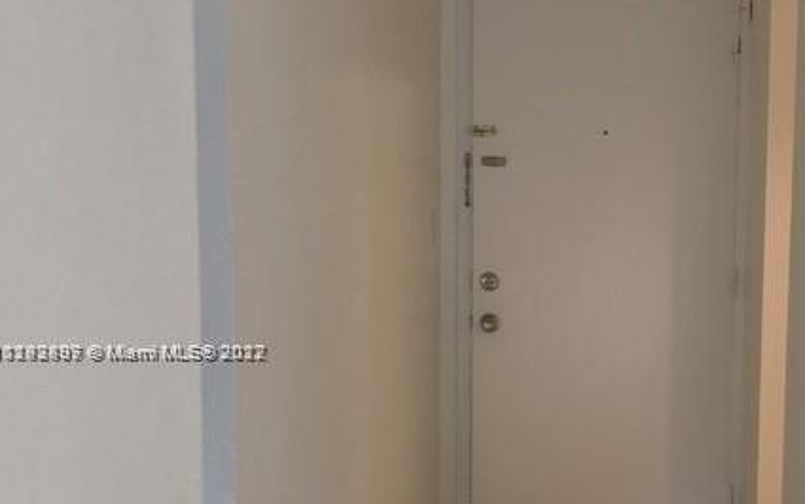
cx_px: 701
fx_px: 1624
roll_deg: -1.0
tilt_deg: -7.5
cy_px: 352
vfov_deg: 17.6
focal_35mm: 74
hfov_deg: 27.0
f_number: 2.2
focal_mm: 4.15
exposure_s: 1/30
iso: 32
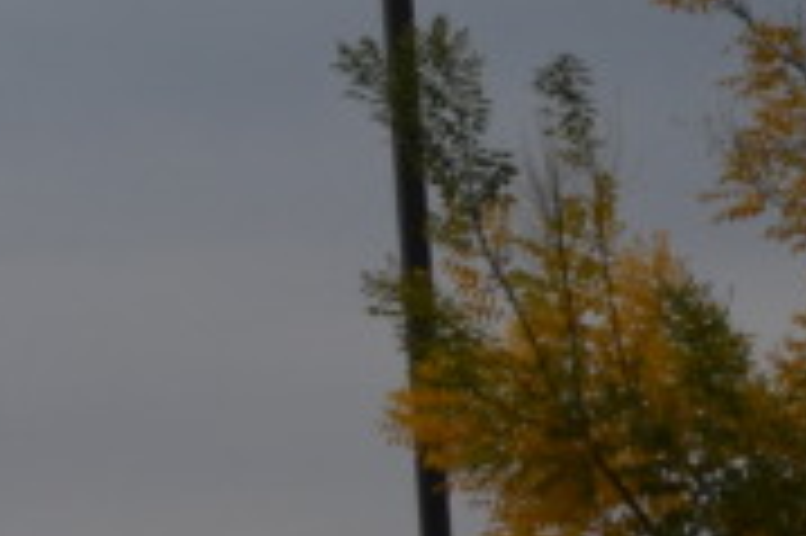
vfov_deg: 2.9
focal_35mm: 472
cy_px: 324
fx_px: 10555
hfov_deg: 4.3
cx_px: -1371
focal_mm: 55
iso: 200
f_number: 5.6
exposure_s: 1/125
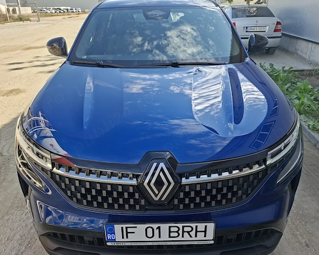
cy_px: 130
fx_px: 255
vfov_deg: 53.2
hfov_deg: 64.1
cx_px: 158
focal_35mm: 27
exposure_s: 1/814
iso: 40
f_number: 1.8
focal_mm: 5.54
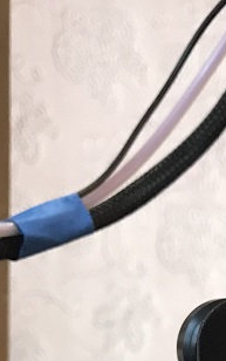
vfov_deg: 19.3
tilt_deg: -8.7
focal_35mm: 97
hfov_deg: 12.6
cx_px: 372
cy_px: 506
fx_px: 954
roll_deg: -1.2
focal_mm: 3.99
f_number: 1.8
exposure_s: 1/6
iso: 80
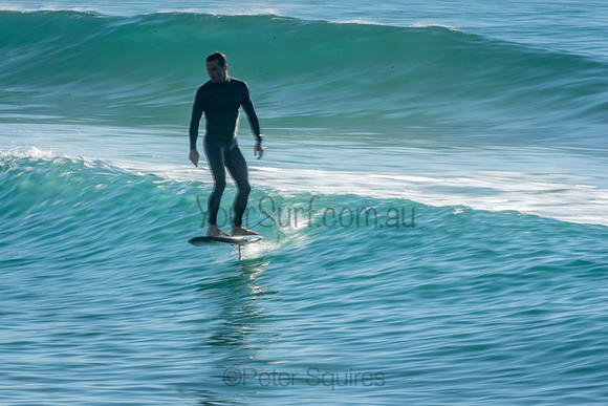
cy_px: 203
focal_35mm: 600
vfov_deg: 2.3
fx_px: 10135
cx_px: 304
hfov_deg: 3.4
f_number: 32
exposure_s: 1/20
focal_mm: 400
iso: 100
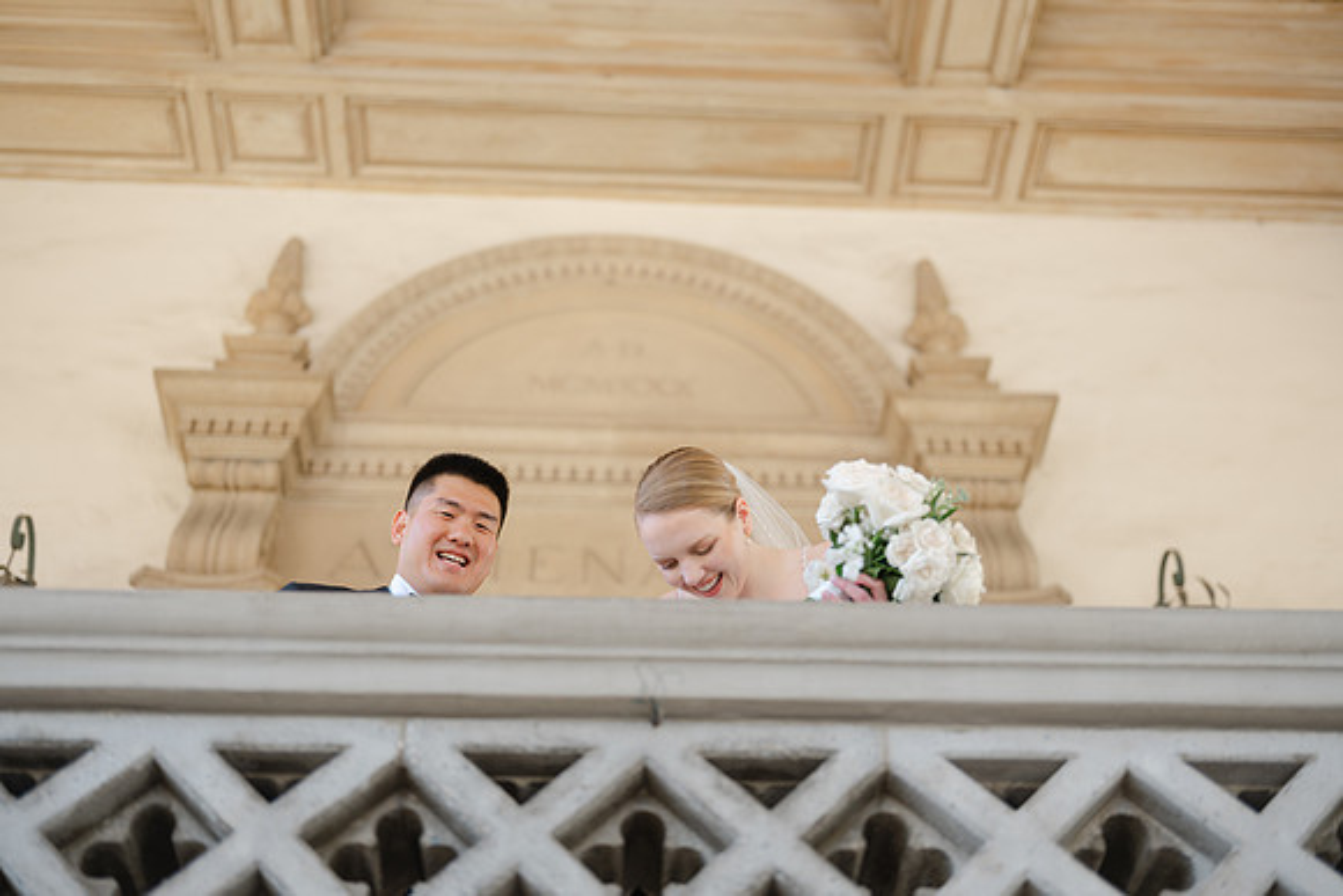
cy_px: 448
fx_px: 1707
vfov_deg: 29.4
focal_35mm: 46
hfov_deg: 42.9
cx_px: 672
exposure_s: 1/250
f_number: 1.7
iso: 80
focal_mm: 55
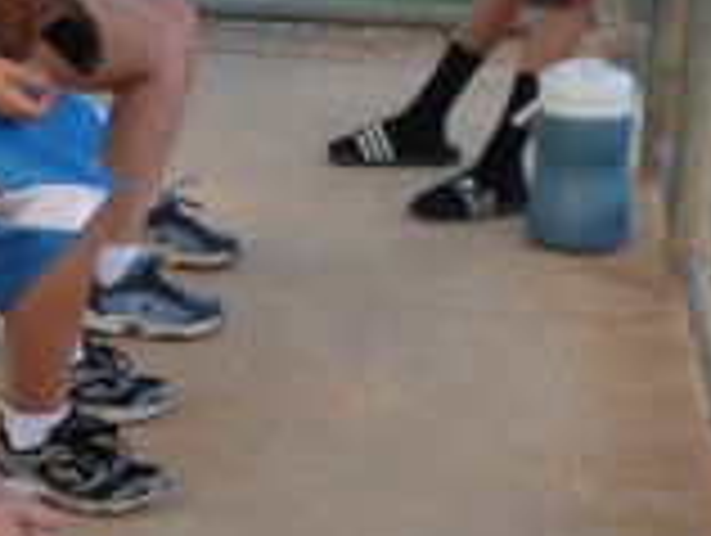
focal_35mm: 177
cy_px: 149
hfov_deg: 11.0
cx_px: -104
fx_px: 3641
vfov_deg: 8.4
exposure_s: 1/199
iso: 50
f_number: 2.4
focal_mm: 4.28
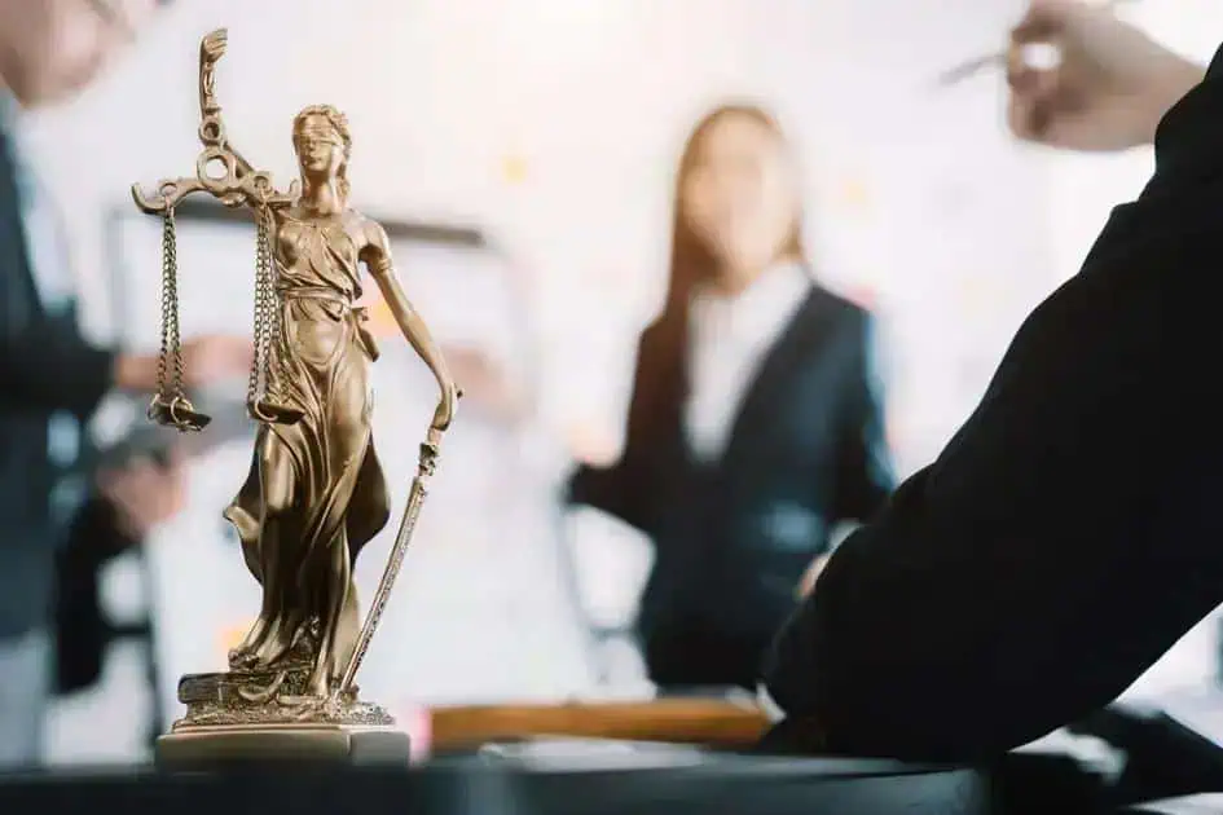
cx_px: 612
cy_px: 408
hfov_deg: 31.9
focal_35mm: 63
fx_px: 2137
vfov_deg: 21.6
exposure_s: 1/160
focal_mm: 62.9
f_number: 2.8
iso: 250
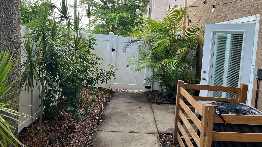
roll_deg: -3.2
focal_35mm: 29
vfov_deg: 40.0
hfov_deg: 66.1
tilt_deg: -4.1
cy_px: 59
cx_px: 130
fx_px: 201
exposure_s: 1/122
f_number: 1.6
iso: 50
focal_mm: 5.1
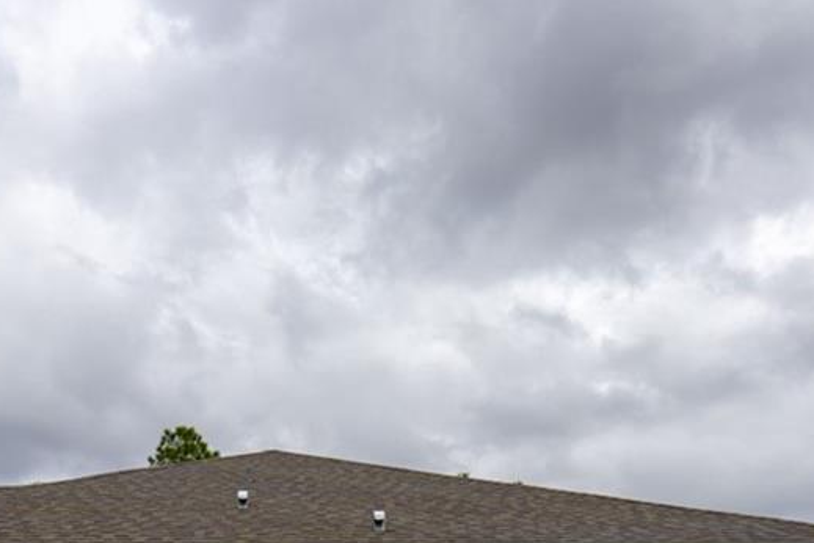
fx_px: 837
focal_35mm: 37
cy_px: 706
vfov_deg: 29.1
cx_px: 307
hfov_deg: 51.4
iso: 64
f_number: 8
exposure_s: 1/250
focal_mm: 12
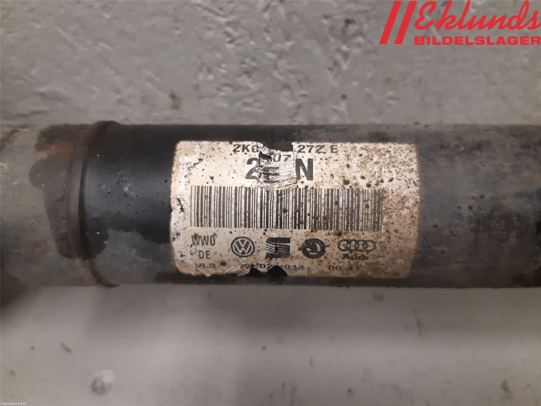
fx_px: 406
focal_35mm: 26
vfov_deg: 53.1
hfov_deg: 67.3
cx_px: 270
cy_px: 203
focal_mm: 3.93
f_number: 1.7
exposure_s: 1/50
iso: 200
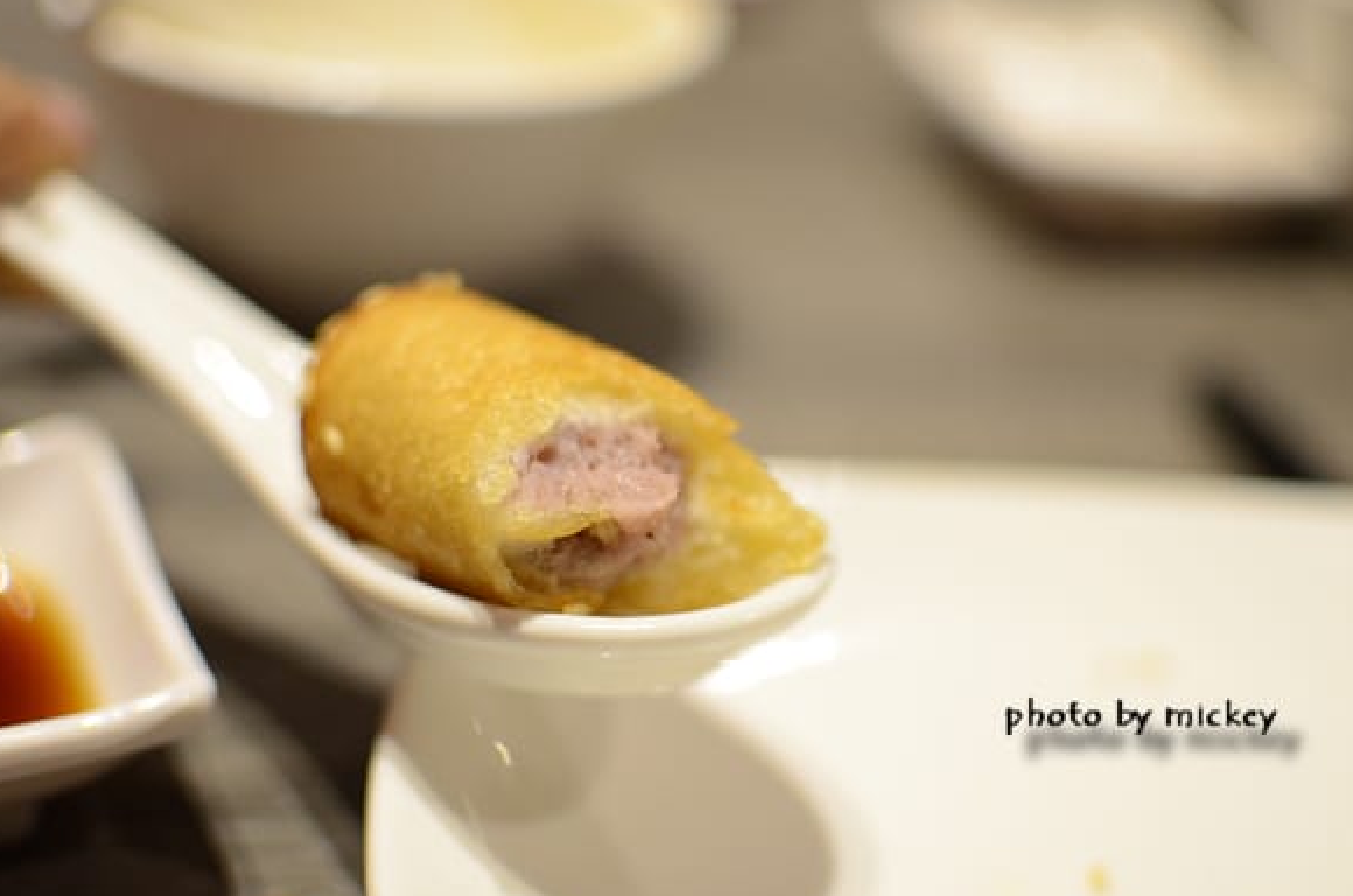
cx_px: 675
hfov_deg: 35.4
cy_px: 470
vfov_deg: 23.9
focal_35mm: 57
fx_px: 2120
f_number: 2.2
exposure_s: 1/200
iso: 1000
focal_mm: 35
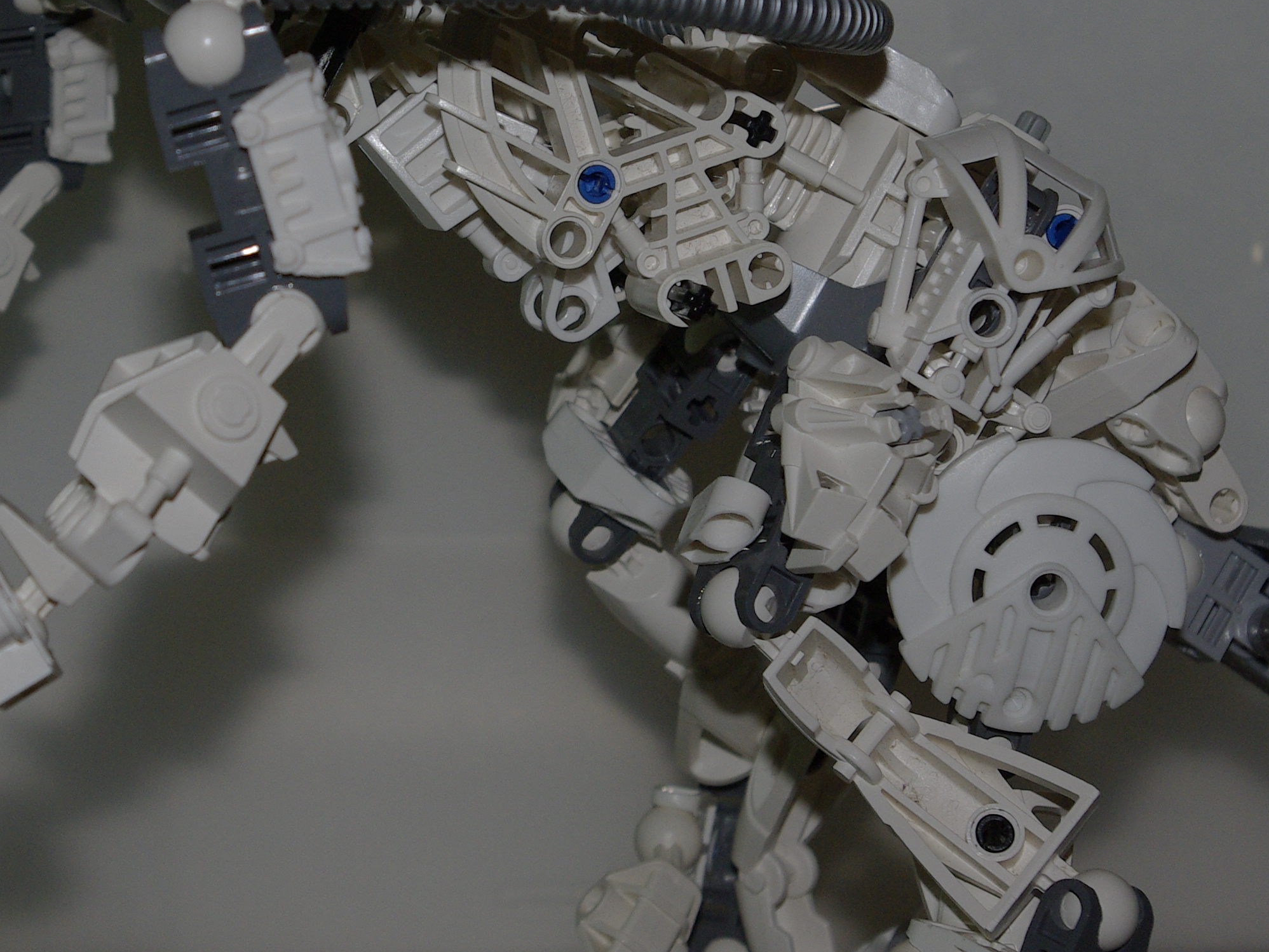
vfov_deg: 13.1
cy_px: 163
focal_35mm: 112
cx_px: 508
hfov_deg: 17.6
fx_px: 4106
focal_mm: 40
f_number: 8
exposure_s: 1/60
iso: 400
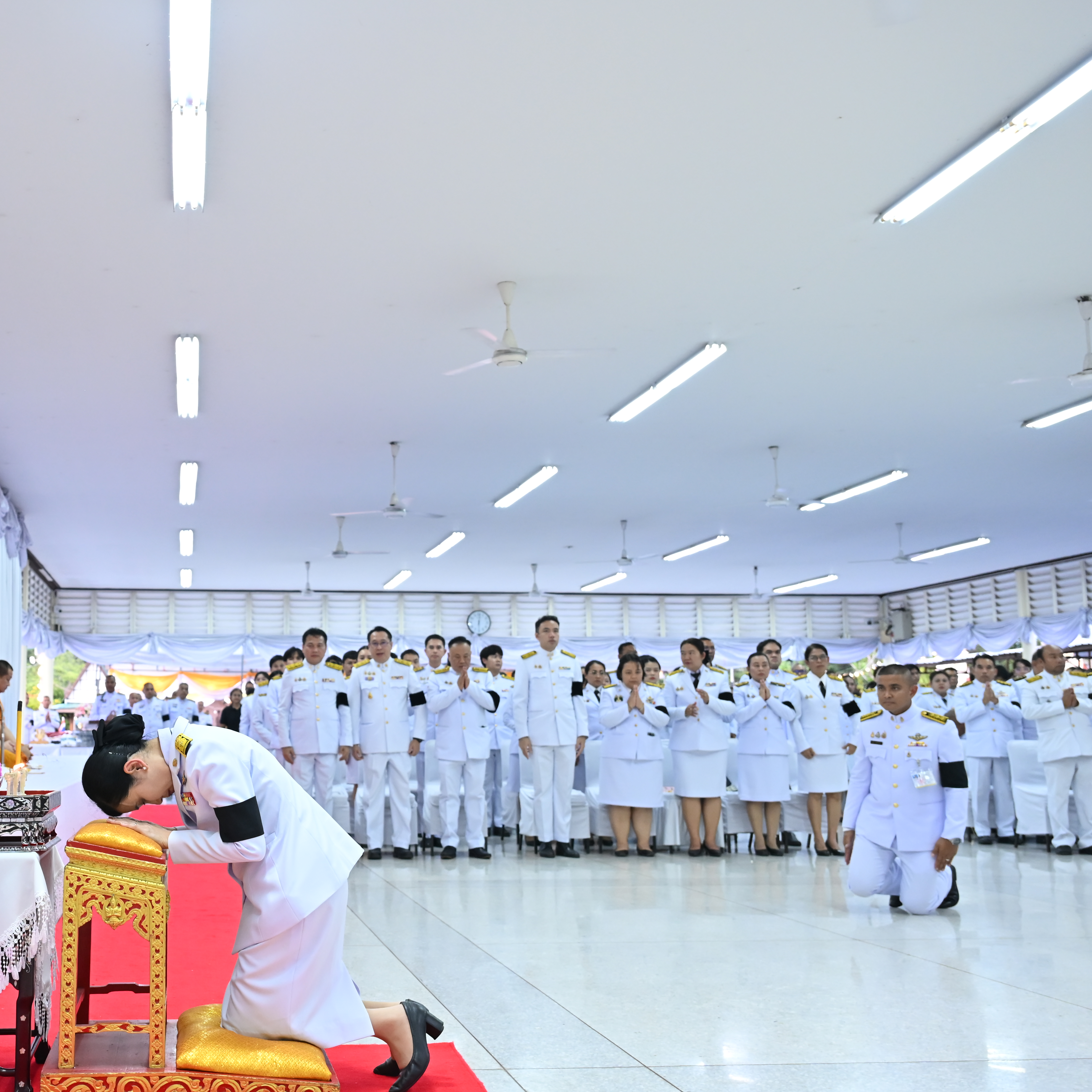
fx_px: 1392
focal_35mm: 39
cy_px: 547
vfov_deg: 42.8
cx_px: 264
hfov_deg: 41.5
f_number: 4
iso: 2000
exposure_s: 1/250
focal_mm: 30
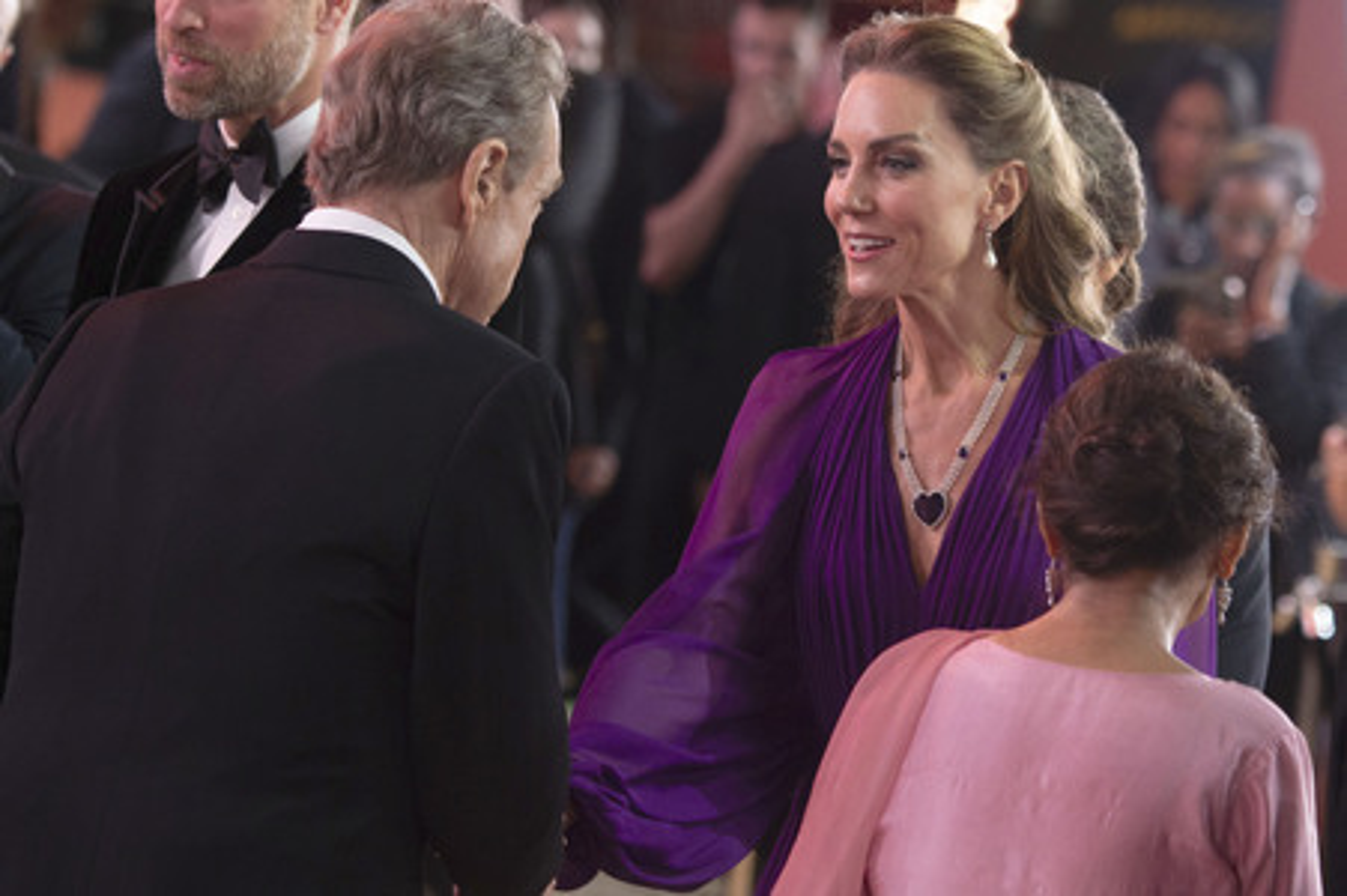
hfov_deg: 8.3
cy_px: 319
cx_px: 823
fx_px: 9234
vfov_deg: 5.6
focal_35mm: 247
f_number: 5.3
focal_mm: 185
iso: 1600
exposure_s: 1/250
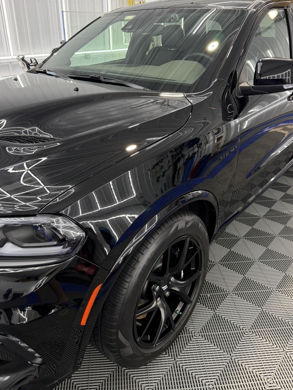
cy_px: 177
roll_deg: +0.8
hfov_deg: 49.7
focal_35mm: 28
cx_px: 137
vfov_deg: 63.3
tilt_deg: -23.4
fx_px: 316
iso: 250
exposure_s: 1/120
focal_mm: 6.76
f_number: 1.78
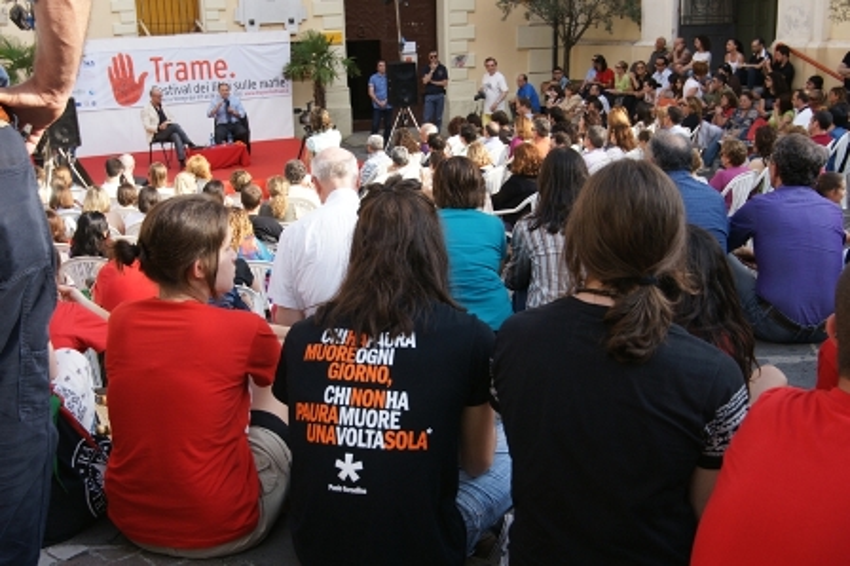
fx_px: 991
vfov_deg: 31.8
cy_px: 283
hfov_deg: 46.4
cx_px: 425
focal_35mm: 42
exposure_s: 1/200
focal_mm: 28
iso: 200
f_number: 7.1
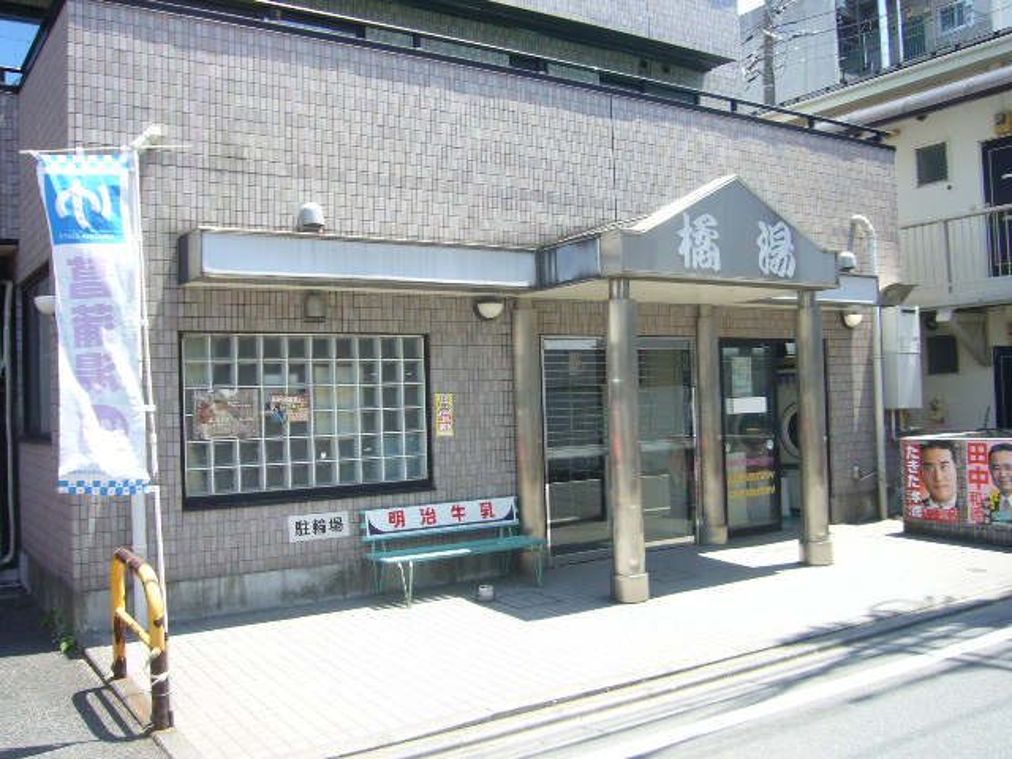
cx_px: 506
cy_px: 380
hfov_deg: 56.8
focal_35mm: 32
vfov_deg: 44.2
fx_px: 936
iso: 80
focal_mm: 4.6
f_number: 2.8
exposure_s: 1/320
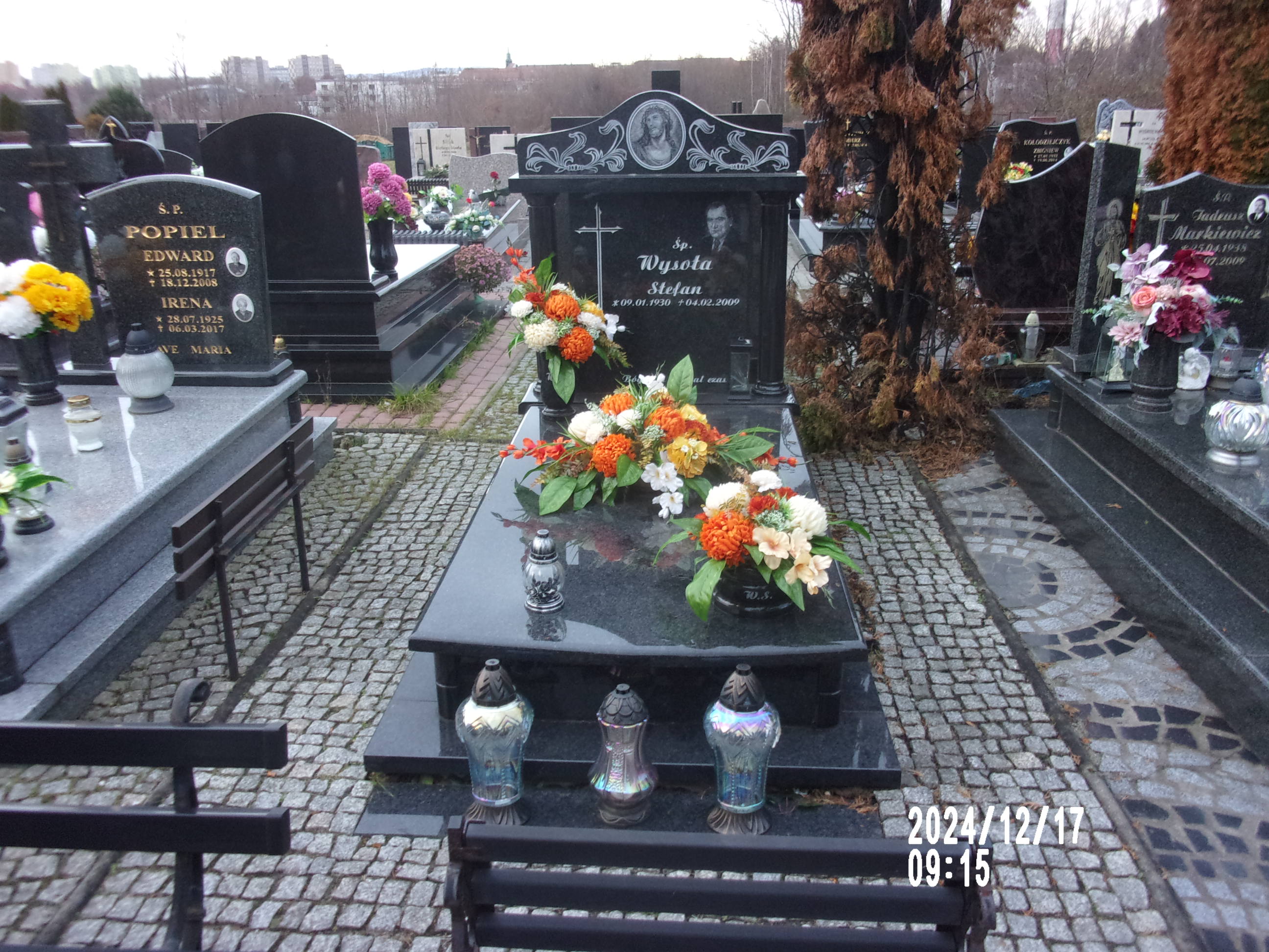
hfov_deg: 63.4
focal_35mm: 28
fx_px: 1026
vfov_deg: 49.7
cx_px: 634
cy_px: 476
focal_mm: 5.1
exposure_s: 1/34
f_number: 3.9
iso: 183
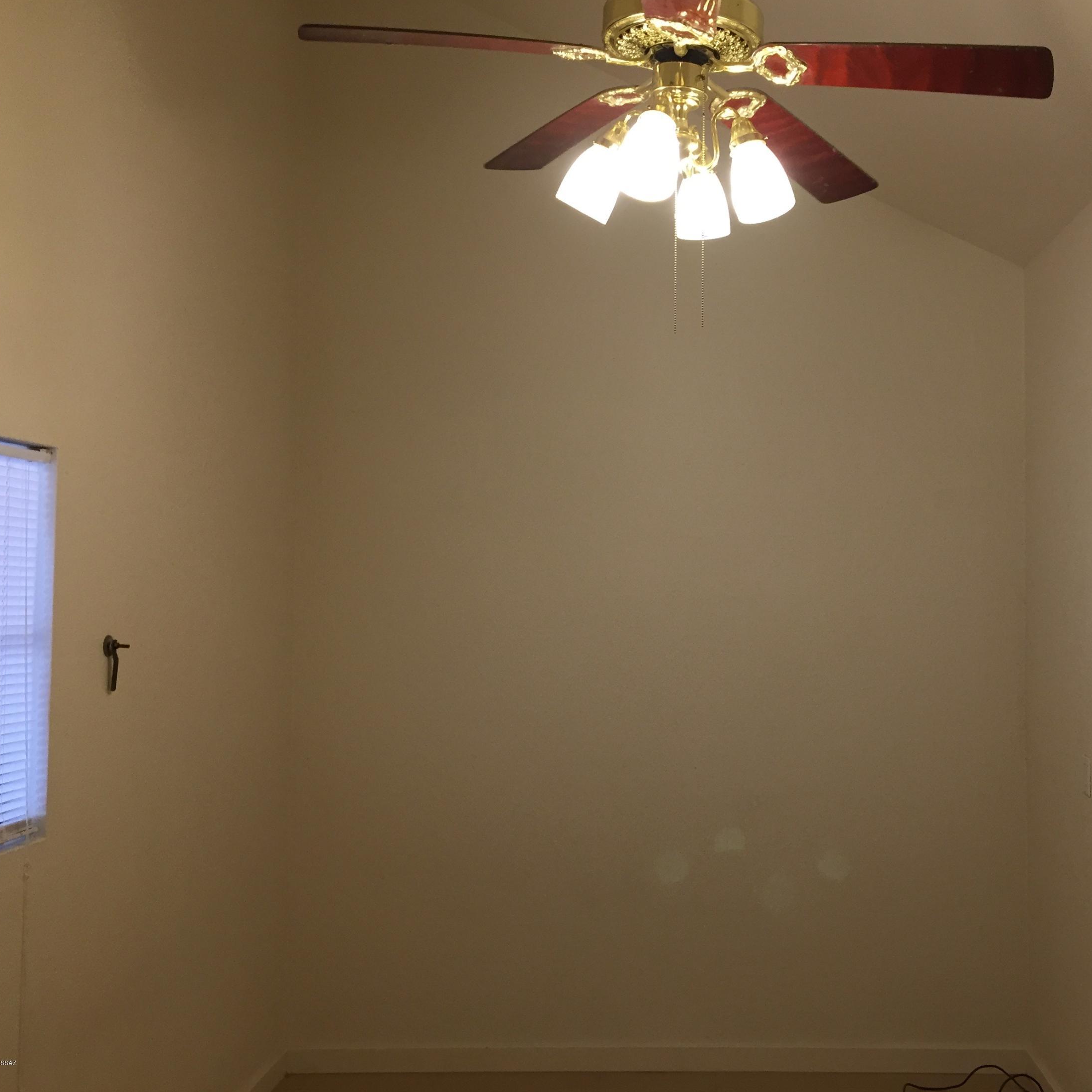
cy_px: 539
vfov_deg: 47.2
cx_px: 715
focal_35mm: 35
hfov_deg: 46.6
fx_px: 1249
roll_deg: -0.7
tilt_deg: +1.9
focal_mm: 4.15
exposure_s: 1/30
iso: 40
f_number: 2.2
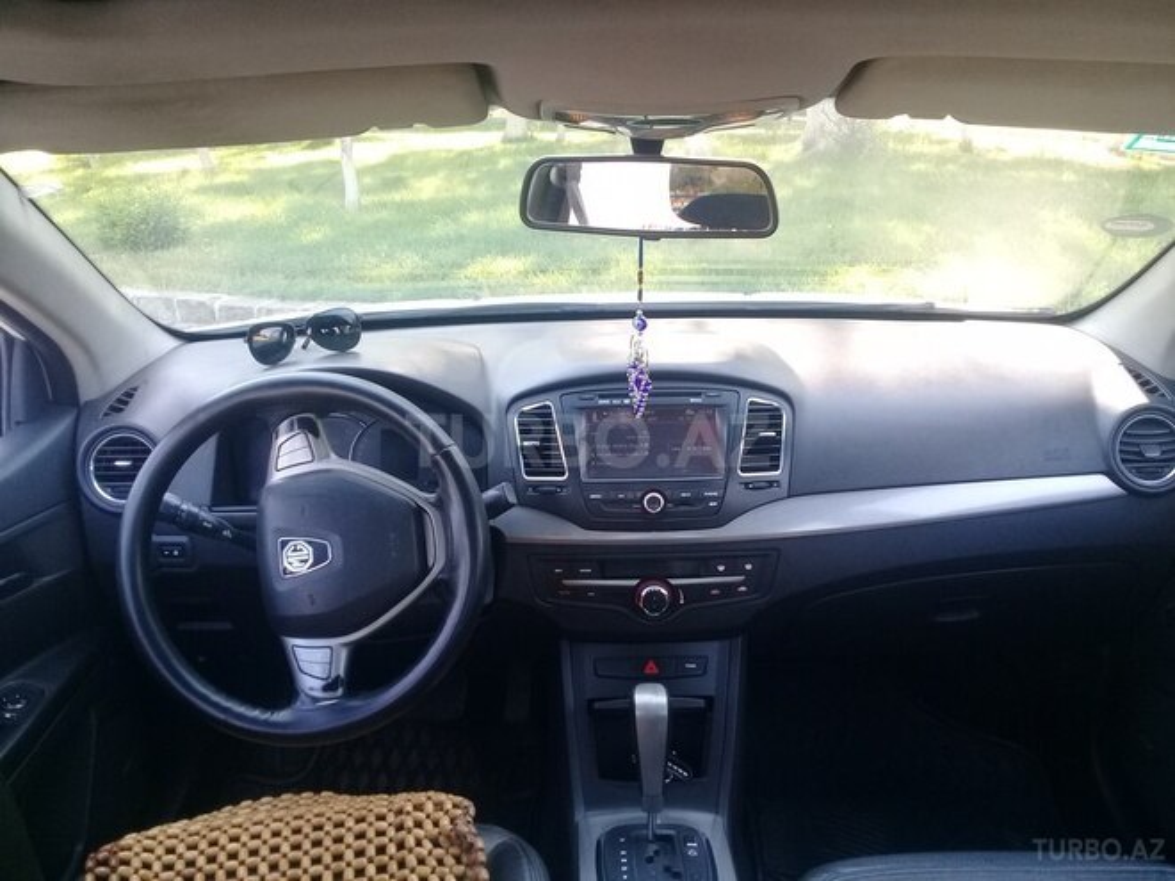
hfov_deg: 58.4
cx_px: 588
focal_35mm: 31
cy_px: 440
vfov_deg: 45.4
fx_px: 1052
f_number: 2.2
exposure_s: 1/50
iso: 64
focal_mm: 3.3
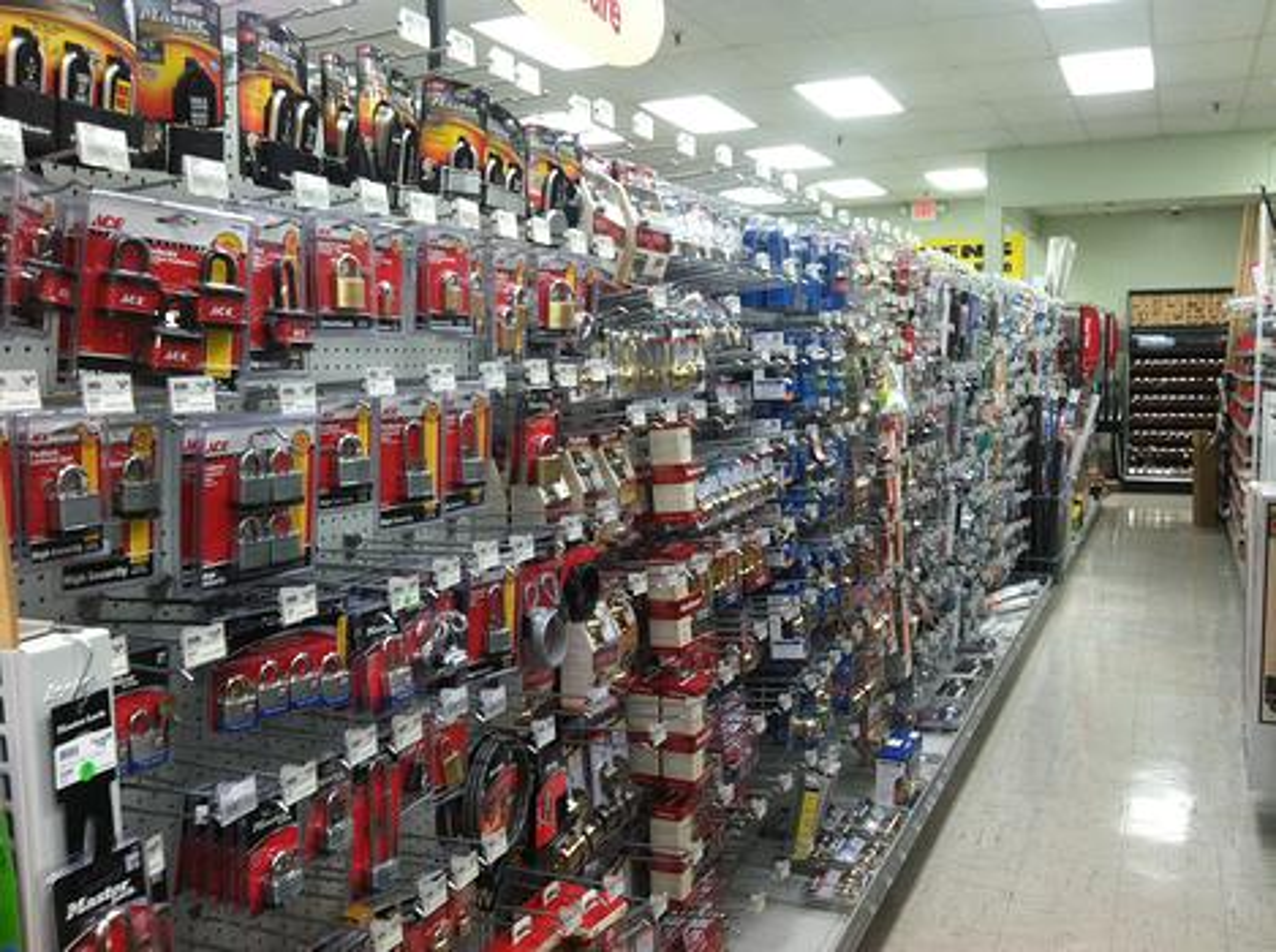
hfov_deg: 52.7
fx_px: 1288
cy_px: 476
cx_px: 638
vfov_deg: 40.6
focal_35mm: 35
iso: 80
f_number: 2.8
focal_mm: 3.85
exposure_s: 1/17
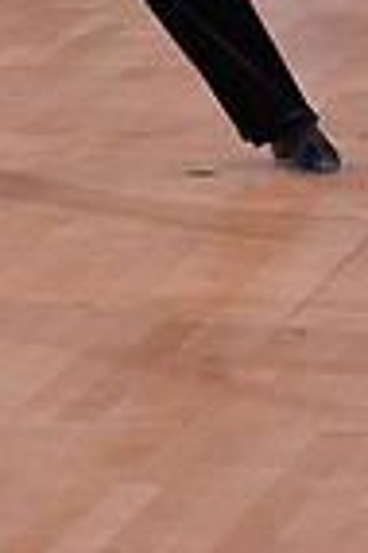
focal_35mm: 445
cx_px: -250
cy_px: -298
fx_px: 6839
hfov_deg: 3.1
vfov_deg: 4.6
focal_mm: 110
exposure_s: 1/250
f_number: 5.6
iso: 2000
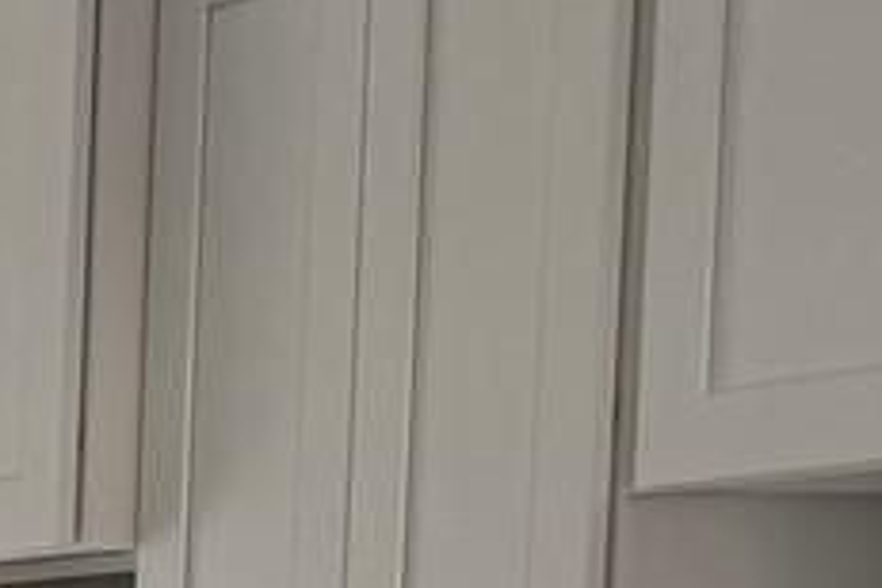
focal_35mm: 173
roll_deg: +0.8
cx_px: -1730
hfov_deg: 9.4
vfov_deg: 7.5
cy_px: 1275
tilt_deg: -5.7
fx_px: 4238
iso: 80
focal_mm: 6.76
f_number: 1.78
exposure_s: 1/170
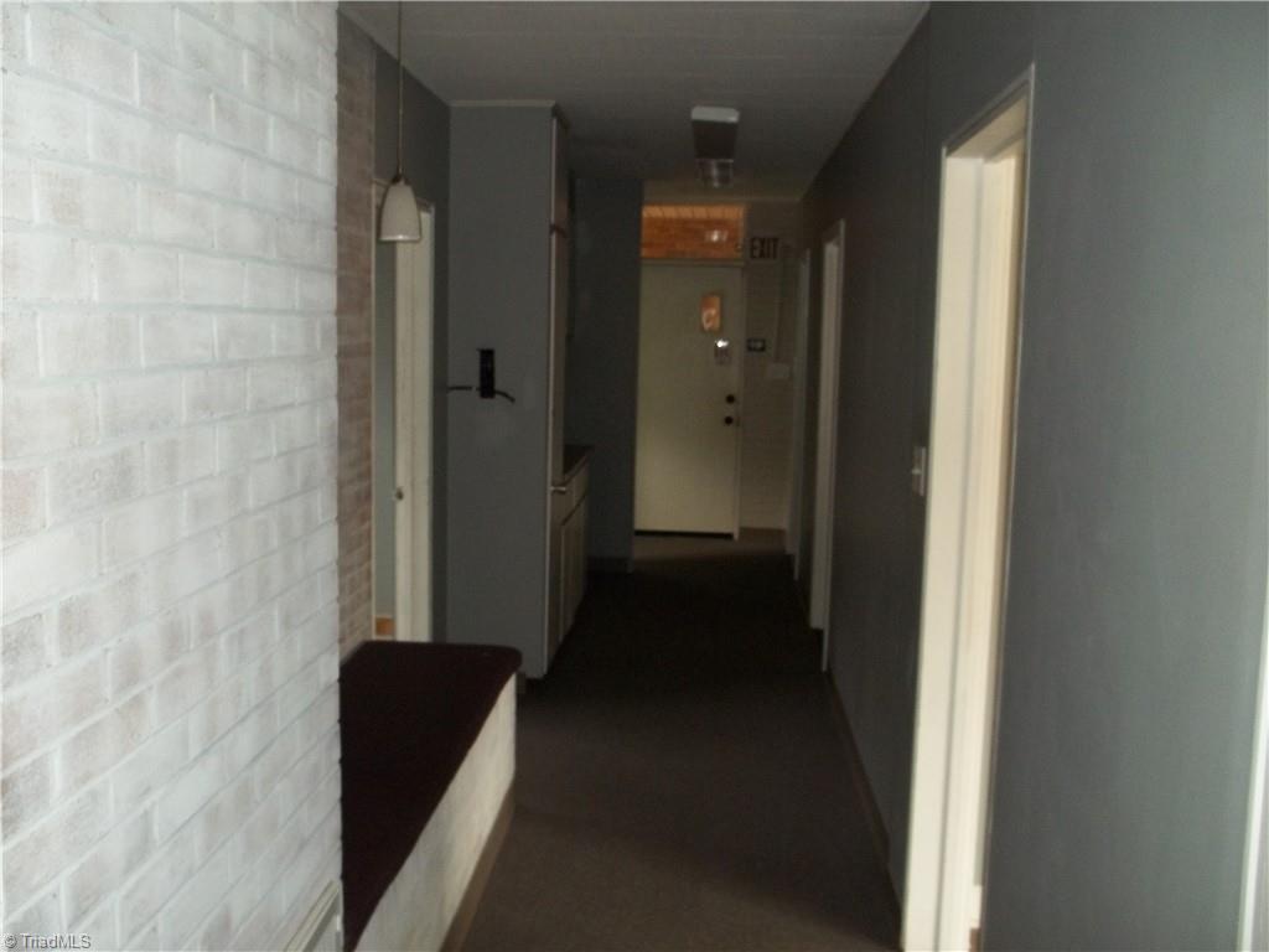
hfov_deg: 55.4
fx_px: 1210
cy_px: 476
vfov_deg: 42.9
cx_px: 634
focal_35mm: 33
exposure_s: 1/30
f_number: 3.3
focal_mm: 5.9
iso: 160
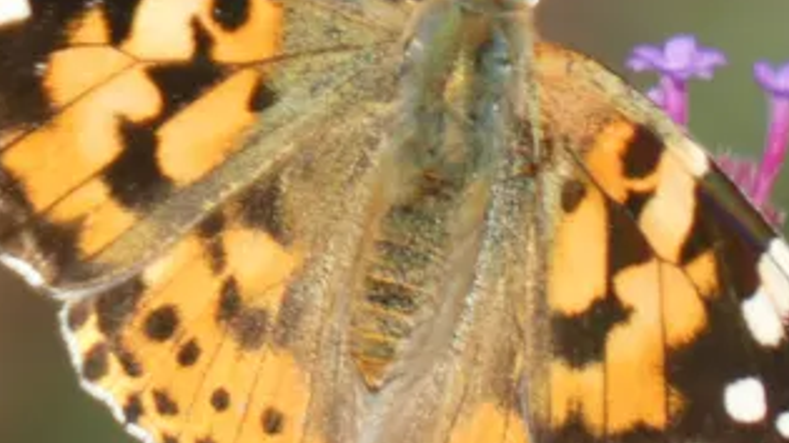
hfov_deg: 0.9
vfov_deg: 0.5
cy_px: 143
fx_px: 49131
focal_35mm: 2349
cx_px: 353
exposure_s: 1/125
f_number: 5.7
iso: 80
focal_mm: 189.9
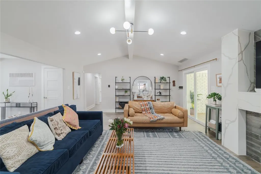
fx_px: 116
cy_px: 87
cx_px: 130
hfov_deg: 96.8
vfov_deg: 73.7
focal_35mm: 16
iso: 400
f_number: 7.1
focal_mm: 16
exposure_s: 1/25
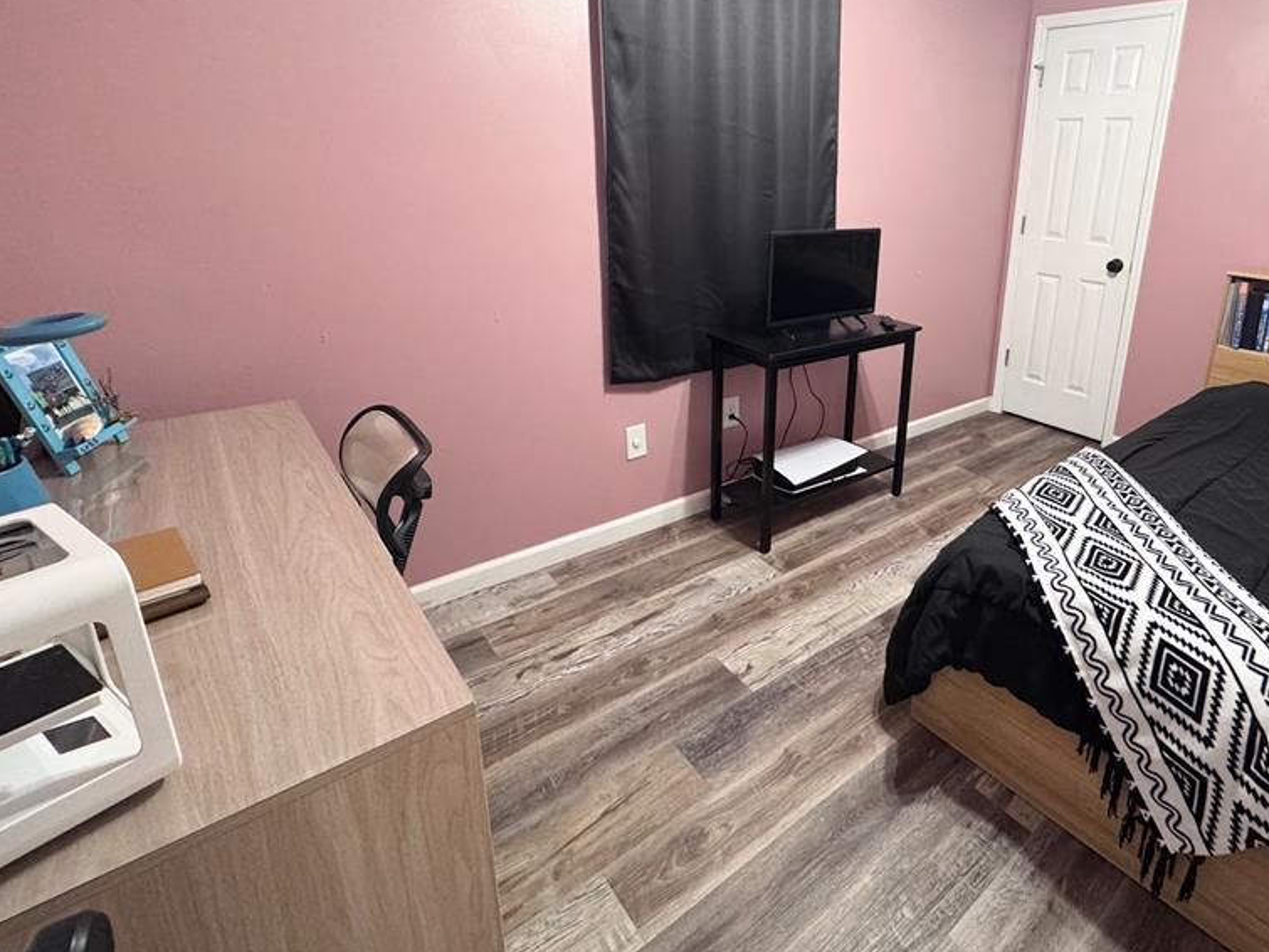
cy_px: 365
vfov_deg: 67.7
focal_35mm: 19
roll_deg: -2.4
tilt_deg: -16.0
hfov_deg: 82.2
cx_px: 830
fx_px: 696
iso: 500
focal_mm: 2.22
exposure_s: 1/60
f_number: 2.2
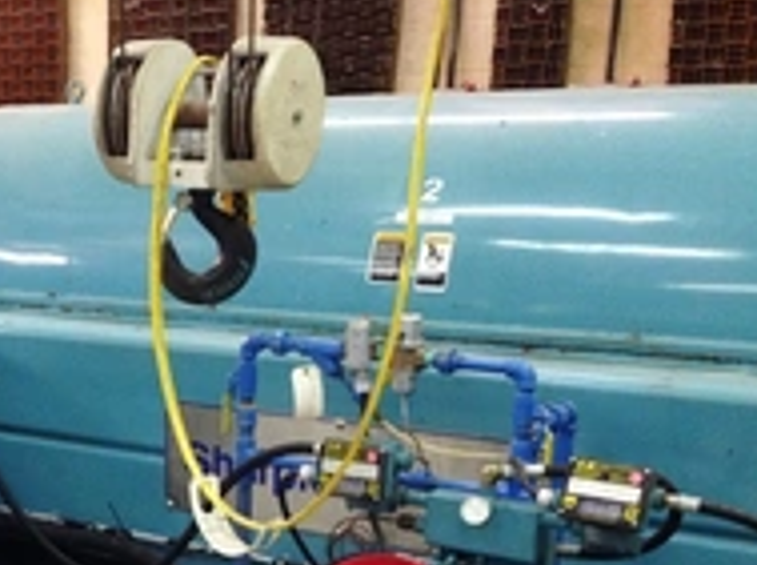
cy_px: 473
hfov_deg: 26.4
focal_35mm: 70
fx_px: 1528
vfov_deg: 20.6
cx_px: 8
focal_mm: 4.12
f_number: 2.4
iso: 200
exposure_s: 1/20
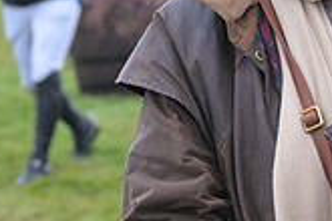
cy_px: -17
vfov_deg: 5.6
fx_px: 2268
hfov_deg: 8.1
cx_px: 569
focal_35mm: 246
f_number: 5.6
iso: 1100
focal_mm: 70
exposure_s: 1/800
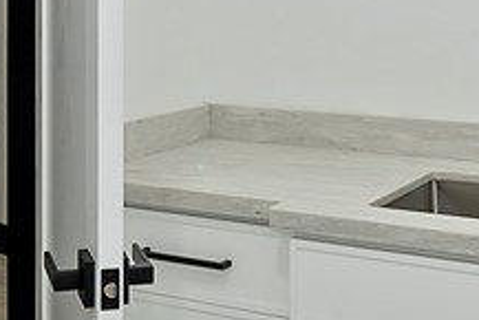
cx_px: 216
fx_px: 999
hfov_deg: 27.0
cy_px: -42
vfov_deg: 17.5
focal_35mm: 75
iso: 320
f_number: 8
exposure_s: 1/30
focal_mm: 10
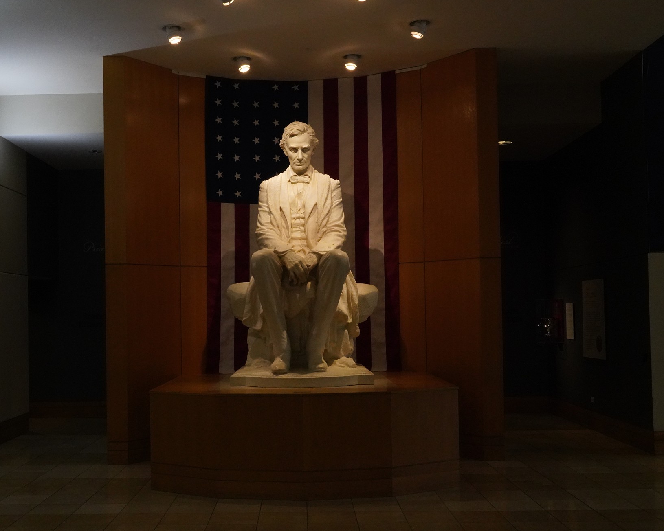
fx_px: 747
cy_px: 267
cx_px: 303
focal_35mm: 38
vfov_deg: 39.2
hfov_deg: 47.9
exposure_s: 1/100
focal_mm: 33
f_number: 20
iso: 8000
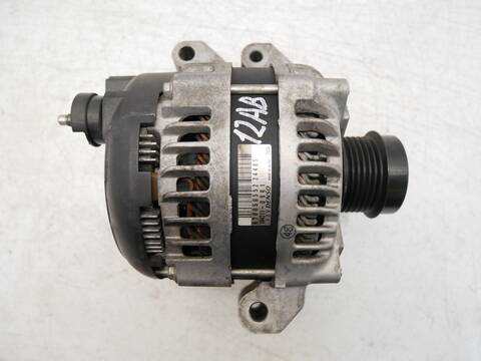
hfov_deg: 71.6
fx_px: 333
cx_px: 240
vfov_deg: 56.8
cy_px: 180
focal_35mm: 24
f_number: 3.5
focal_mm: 12
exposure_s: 1/60
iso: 500
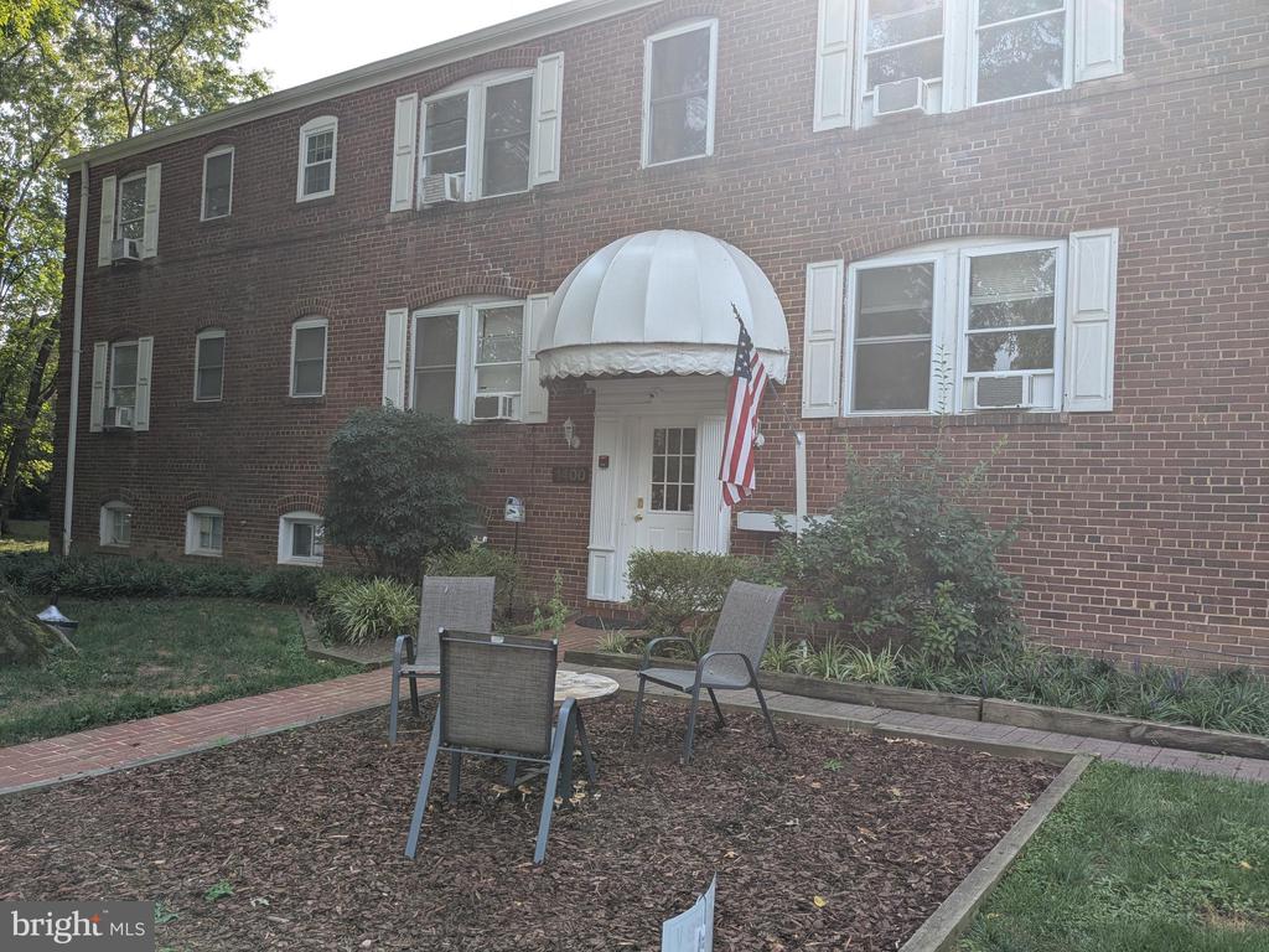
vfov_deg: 51.4
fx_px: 990
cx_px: 634
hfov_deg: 65.3
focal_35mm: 27
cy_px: 476
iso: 47
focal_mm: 4.38
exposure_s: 1/668
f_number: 1.73
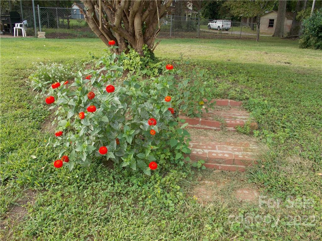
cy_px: 120
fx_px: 279
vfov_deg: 46.8
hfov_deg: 60.0
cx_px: 161
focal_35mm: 30
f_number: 3.3
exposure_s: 1/125
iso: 80
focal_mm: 5.3
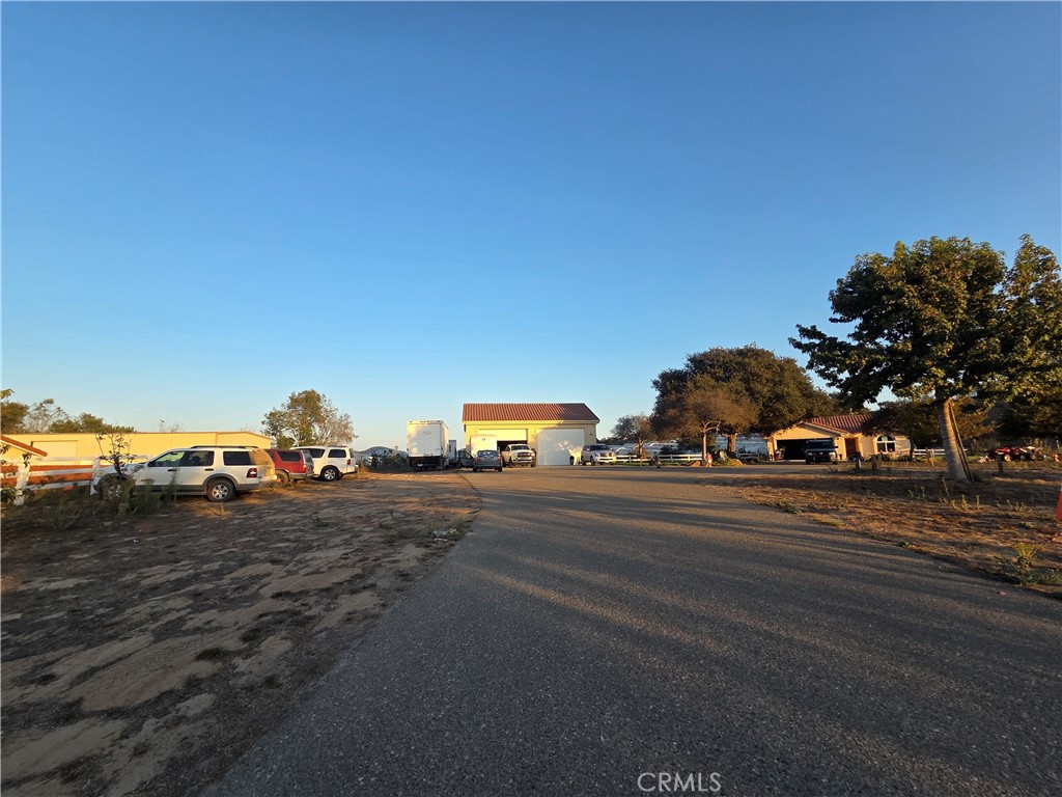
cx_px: 531
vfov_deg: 89.9
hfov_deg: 106.2
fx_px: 399
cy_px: 398
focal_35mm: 13
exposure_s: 1/601
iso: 50
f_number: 2.2
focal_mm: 2.2
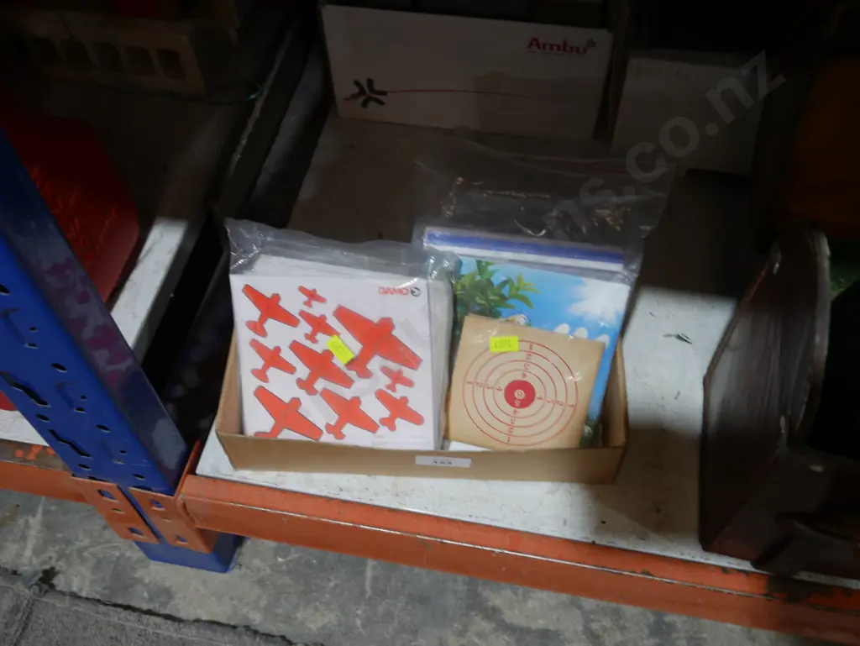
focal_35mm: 34
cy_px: 323
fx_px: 845
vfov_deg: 41.8
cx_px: 430
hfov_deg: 53.9
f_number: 4
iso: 200
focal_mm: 17
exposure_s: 1/60
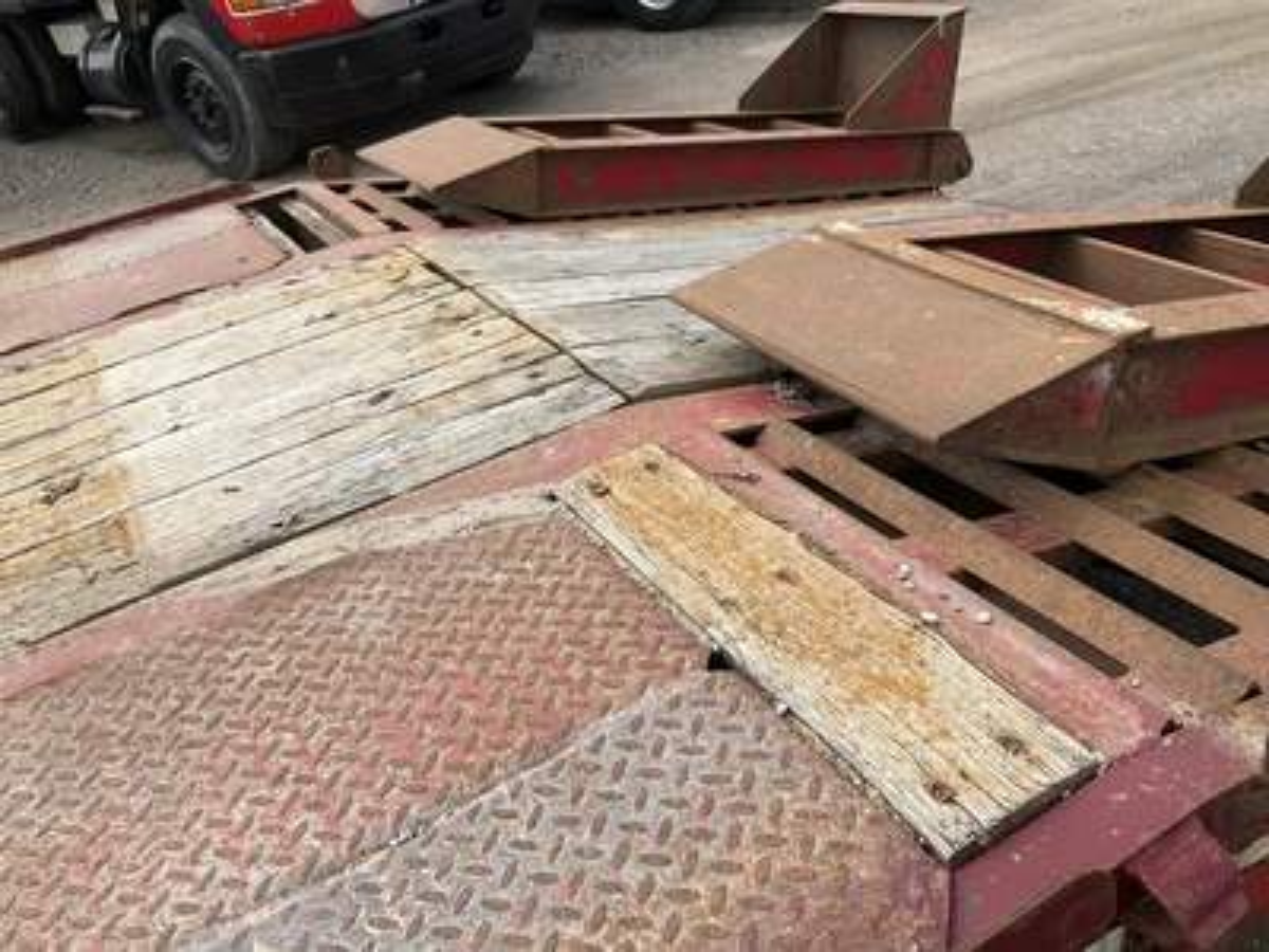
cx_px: 634
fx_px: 1063
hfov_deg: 61.7
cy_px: 476
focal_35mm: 29
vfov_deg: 48.2
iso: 25
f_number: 1.8
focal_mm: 3
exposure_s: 1/1076
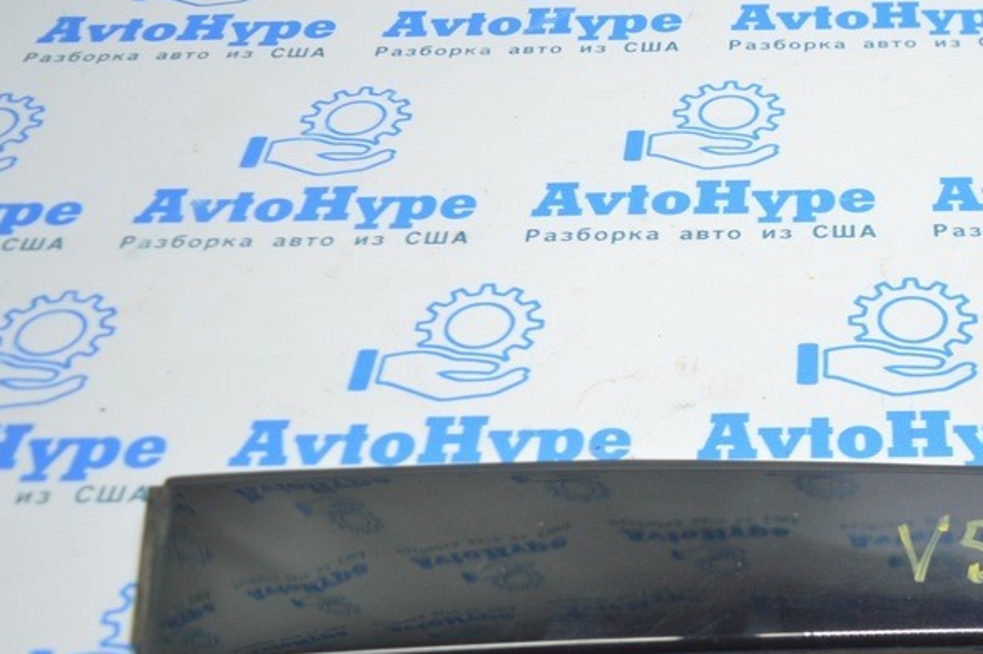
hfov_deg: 34.9
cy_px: 509
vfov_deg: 24.3
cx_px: 828
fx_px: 1497
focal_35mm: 55
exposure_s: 1/50
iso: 400
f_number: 3.8
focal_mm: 21
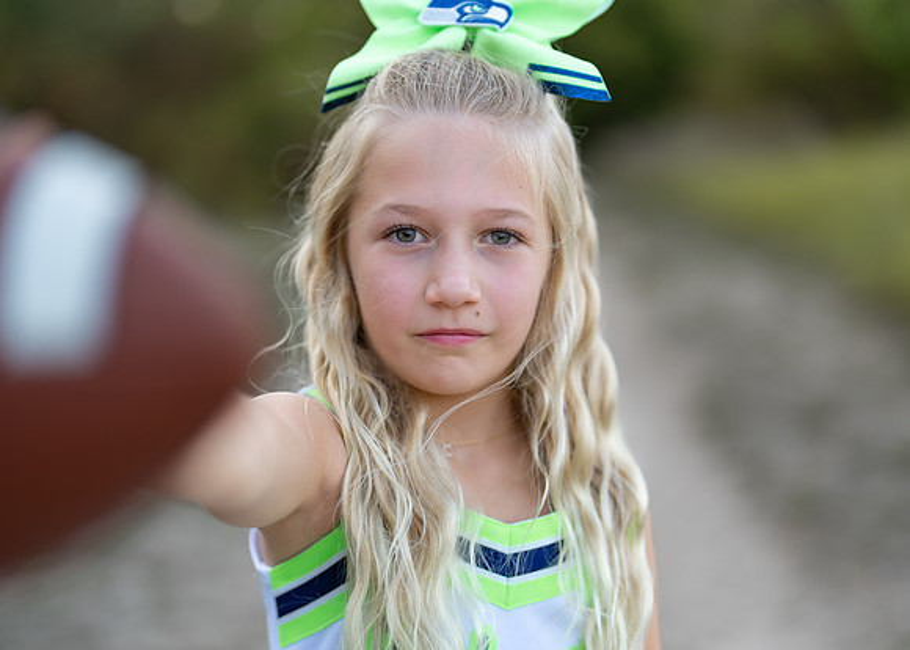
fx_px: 1560
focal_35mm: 60
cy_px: 368
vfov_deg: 23.5
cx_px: 477
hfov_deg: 32.5
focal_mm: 50
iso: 100
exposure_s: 1/1000
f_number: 1.2
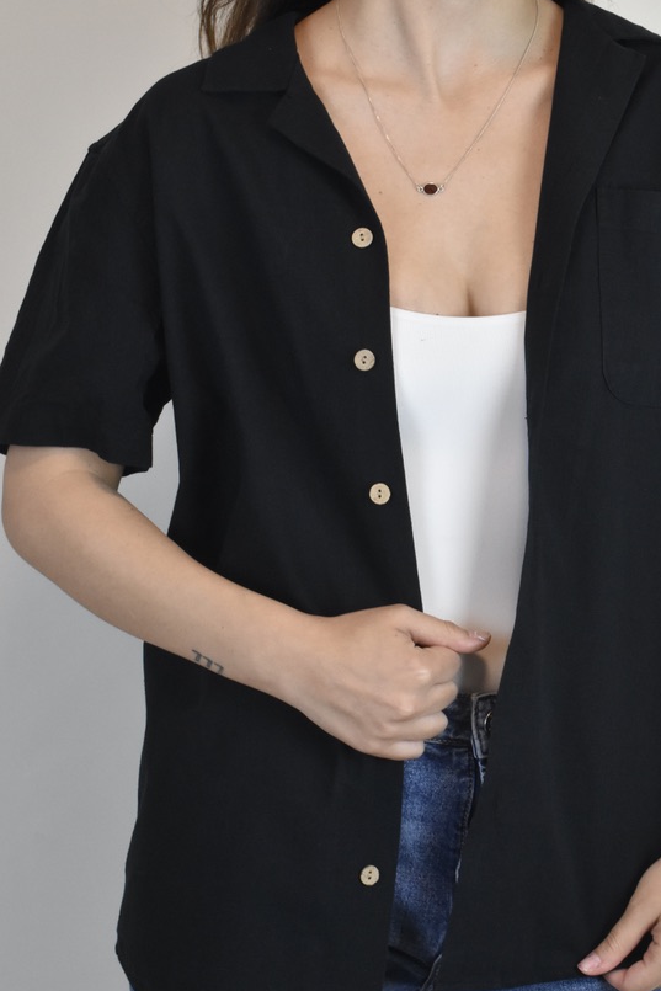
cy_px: 547
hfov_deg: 16.1
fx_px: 2340
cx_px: 406
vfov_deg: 23.9
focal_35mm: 85
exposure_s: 1/40
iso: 1600
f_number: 18
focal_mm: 42
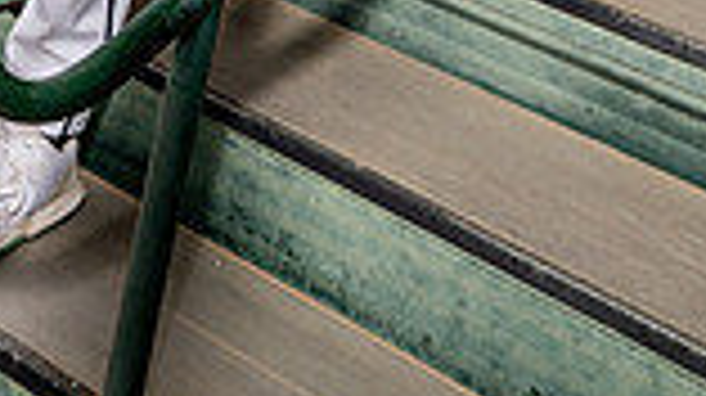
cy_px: -549
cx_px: 130
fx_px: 1796
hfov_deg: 21.9
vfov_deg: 10.8
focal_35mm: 96
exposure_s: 1/250
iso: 400
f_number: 6.3
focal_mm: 32
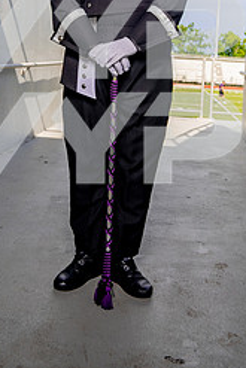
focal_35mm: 51
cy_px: 34
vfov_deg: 36.4
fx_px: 522
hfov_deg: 26.5
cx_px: 130
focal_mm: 28
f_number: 5.6
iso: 100
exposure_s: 1/250
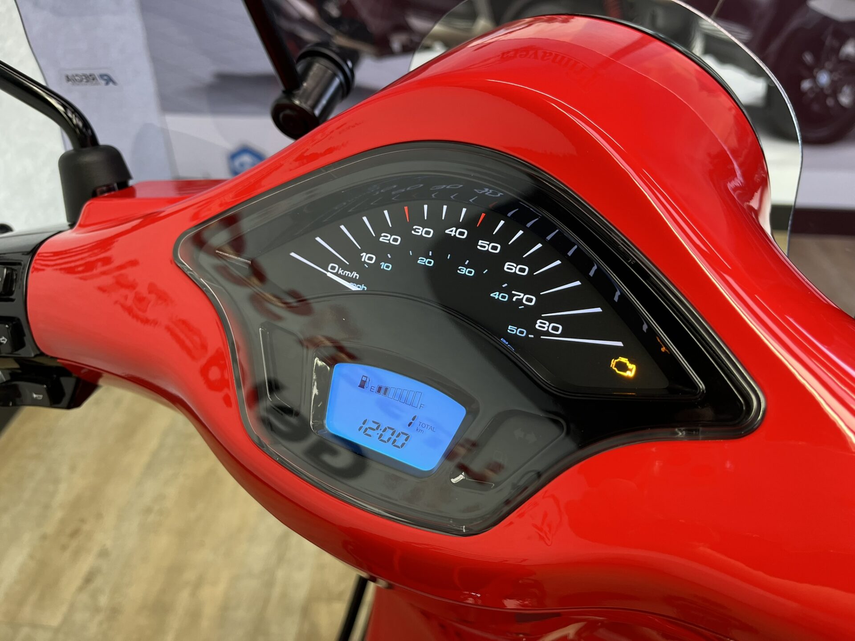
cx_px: 428
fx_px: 642
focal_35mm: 26
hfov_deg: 67.3
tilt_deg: -36.5
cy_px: 320
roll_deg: -0.7
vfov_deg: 53.1
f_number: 1.6
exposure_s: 1/100
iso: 100
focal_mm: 5.1
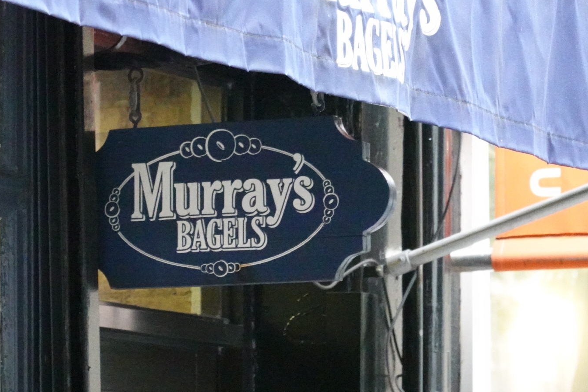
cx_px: 261
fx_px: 4868
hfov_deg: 6.9
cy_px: 126
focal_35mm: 298
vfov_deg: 4.6
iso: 6400
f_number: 4.5
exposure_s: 1/160
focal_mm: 72
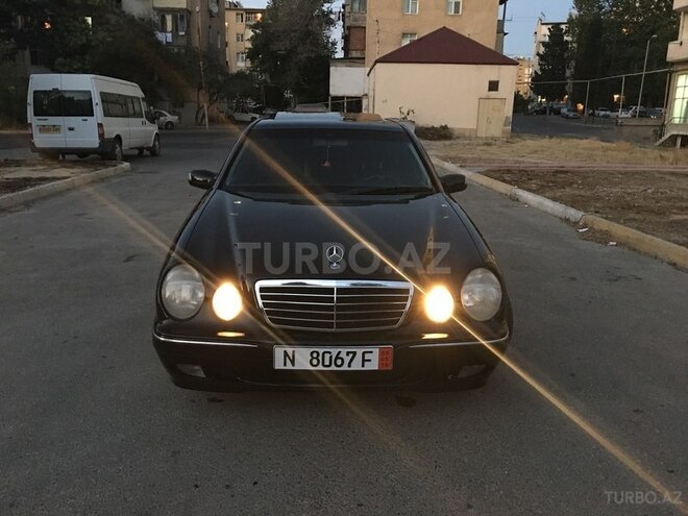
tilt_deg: -13.3
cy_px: 258
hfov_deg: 61.7
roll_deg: -1.5
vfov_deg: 48.2
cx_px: 344
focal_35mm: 29
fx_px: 576
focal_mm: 4.15
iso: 100
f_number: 2.2
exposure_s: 1/4
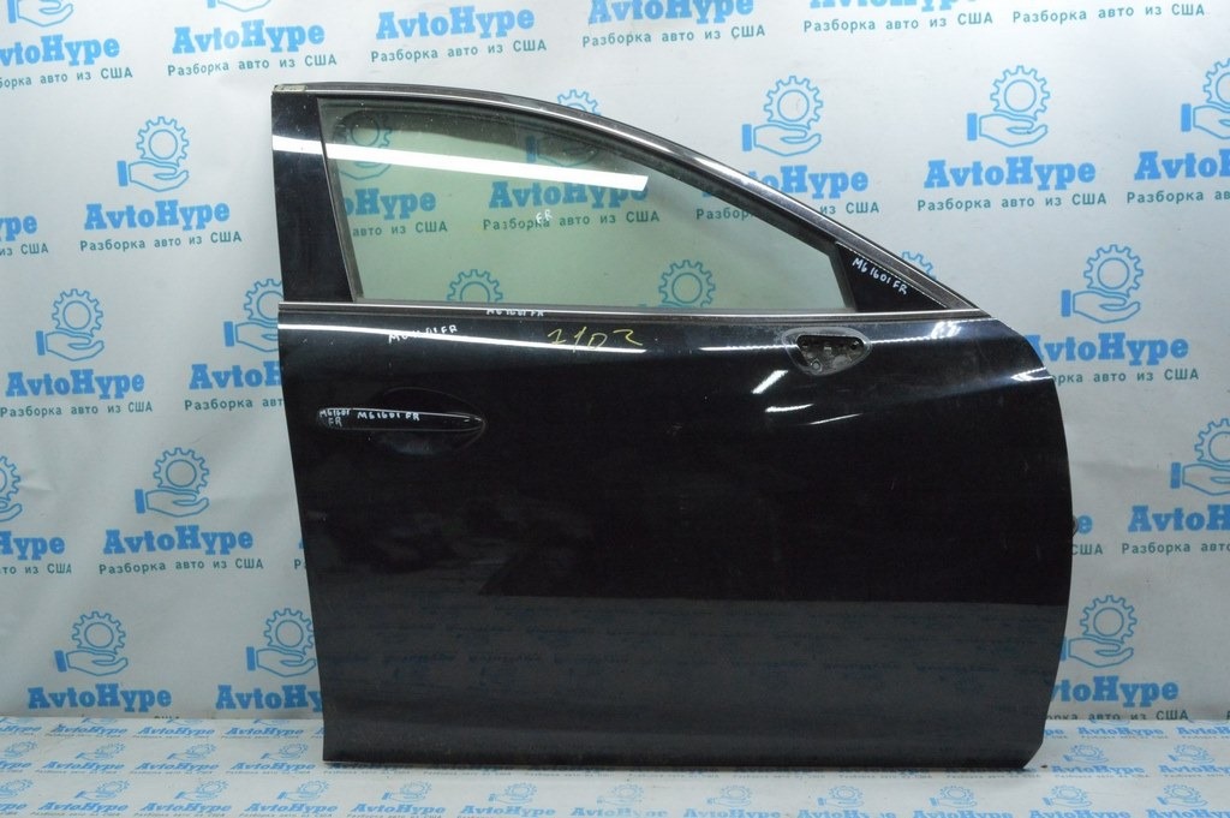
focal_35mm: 30
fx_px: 1024
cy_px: 409
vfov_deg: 43.5
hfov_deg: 62.0
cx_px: 615
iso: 4000
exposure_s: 1/50
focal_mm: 20
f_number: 16
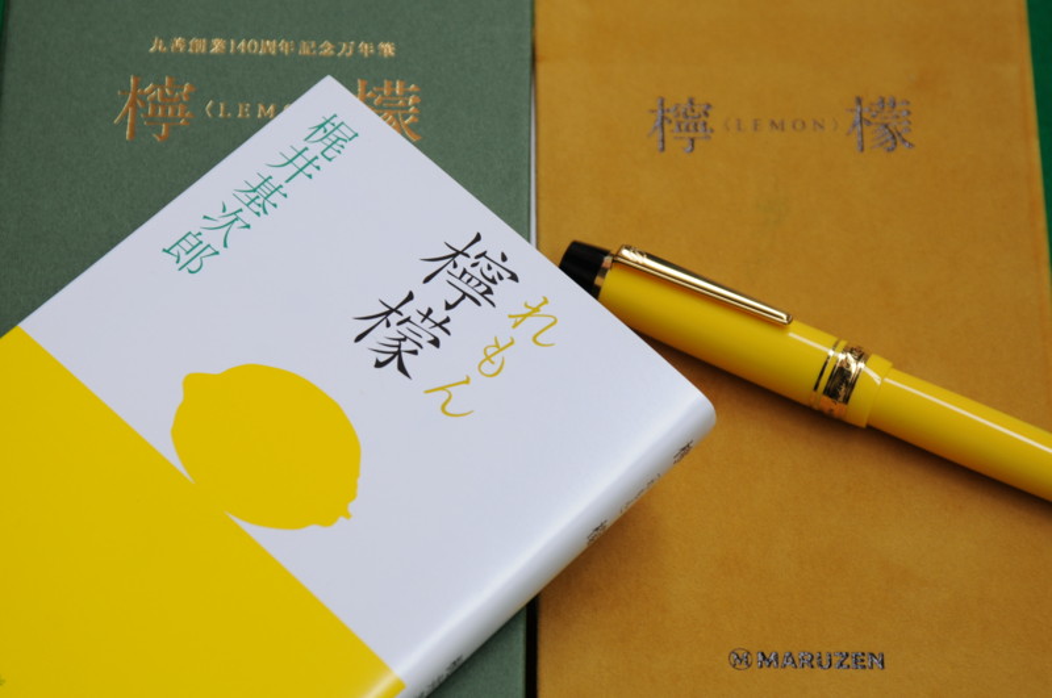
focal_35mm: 128
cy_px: 349
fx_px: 3721
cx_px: 526
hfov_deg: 16.1
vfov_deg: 10.7
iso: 200
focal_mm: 85
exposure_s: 1/200
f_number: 7.1
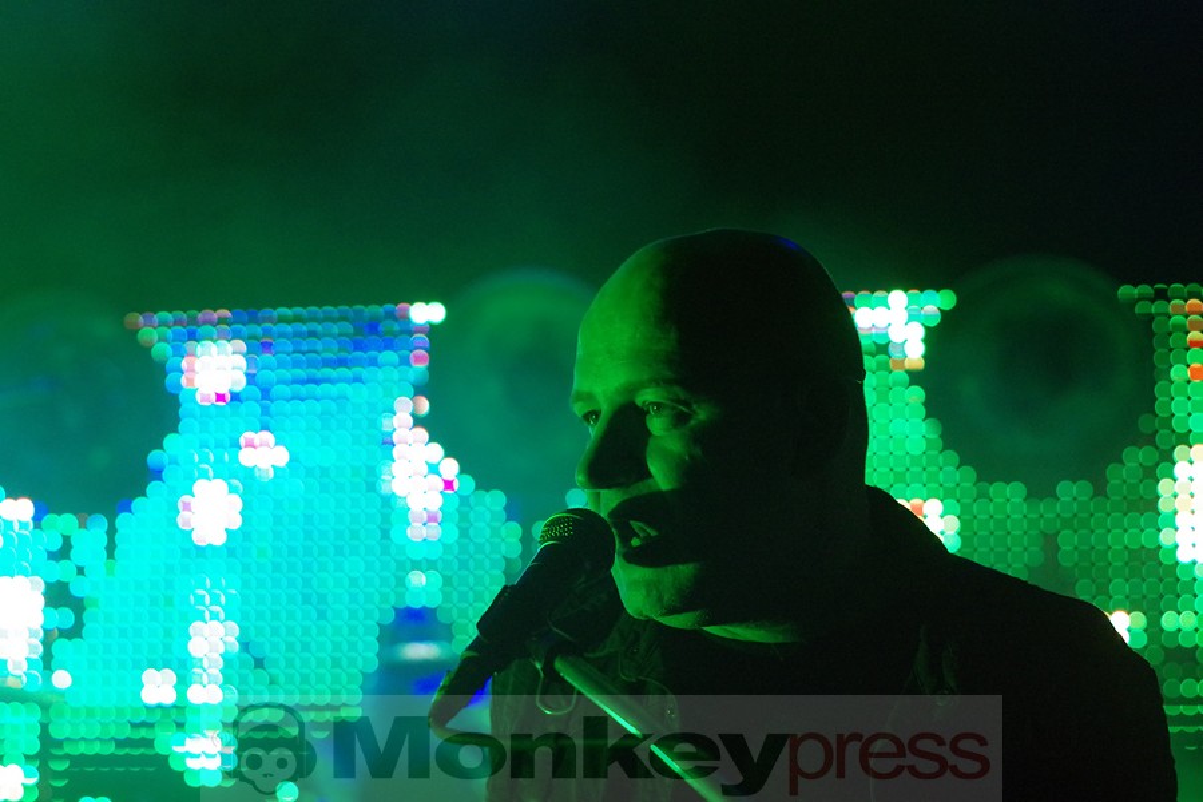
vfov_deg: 18.2
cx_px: 602
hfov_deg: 27.0
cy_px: 401
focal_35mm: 75
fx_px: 2506
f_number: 2.5
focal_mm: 50
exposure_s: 1/500
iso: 3200
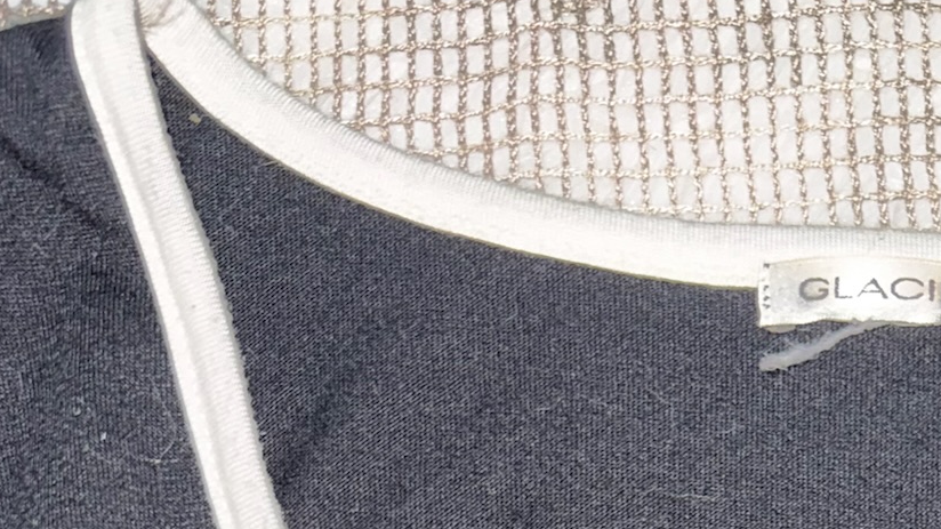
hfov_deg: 31.6
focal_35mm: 65
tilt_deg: -89.4
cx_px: 743
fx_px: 1621
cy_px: 953
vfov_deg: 15.8
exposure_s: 1/46
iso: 100
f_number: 1.78
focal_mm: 6.76
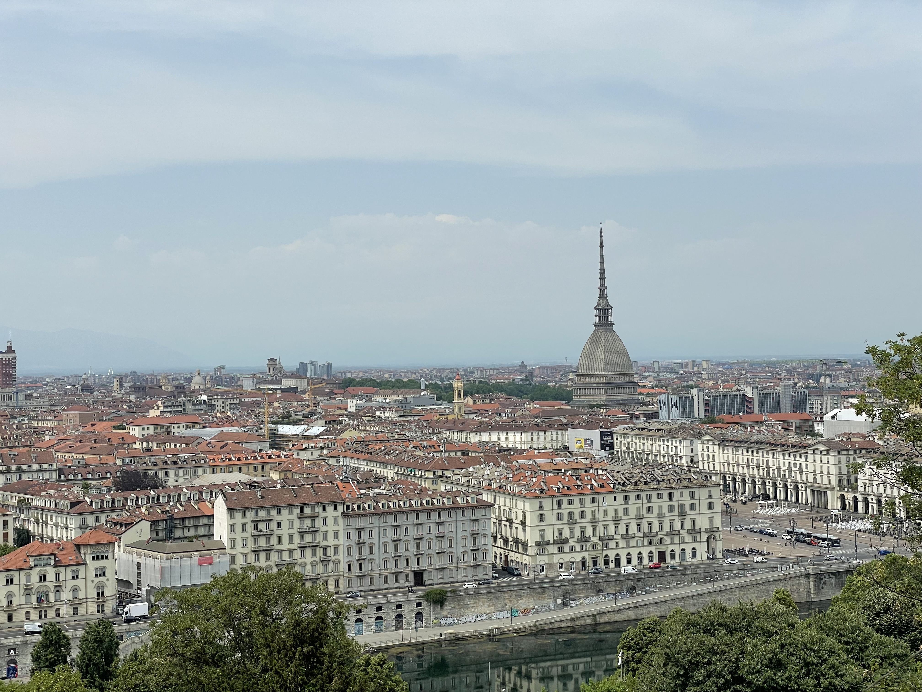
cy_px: 346
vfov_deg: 28.0
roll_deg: +1.7
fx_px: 1385
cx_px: 461
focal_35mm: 52
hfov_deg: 36.8
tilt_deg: +0.7
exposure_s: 1/2398
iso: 25
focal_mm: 6
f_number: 2
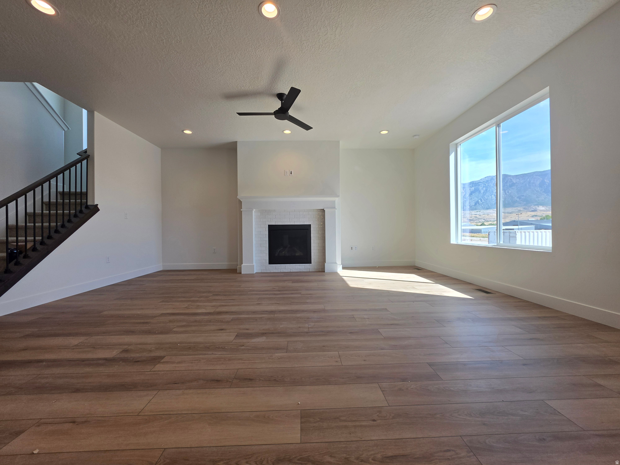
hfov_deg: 106.2
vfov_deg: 89.9
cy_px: 232
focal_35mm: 13
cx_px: 310
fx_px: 233
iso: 32
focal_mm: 2.2
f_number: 1.9
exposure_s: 1/262
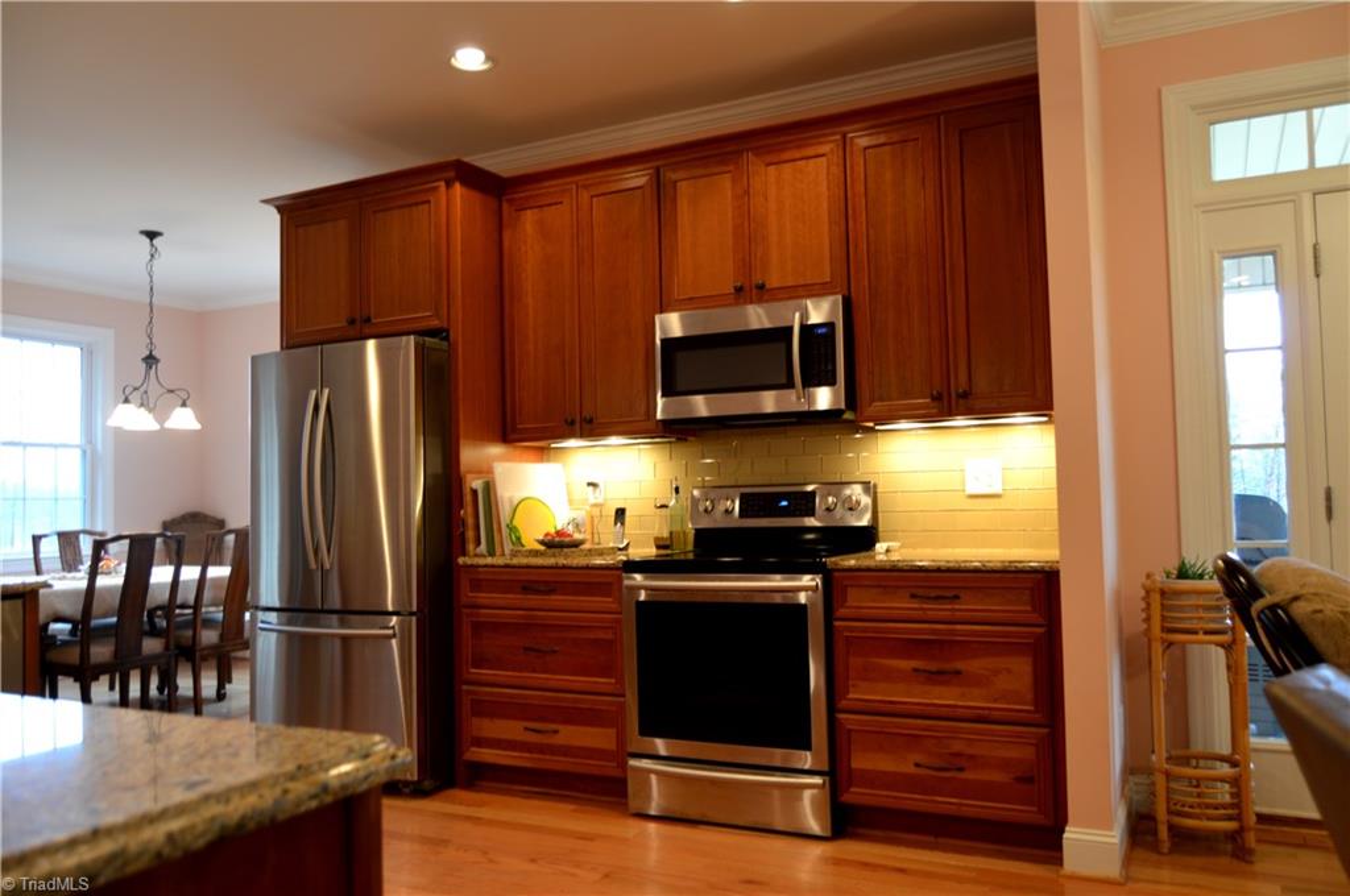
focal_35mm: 27
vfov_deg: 47.8
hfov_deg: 67.4
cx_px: 675
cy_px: 448
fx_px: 1011
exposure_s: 1/8
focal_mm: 18
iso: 100
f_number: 3.5
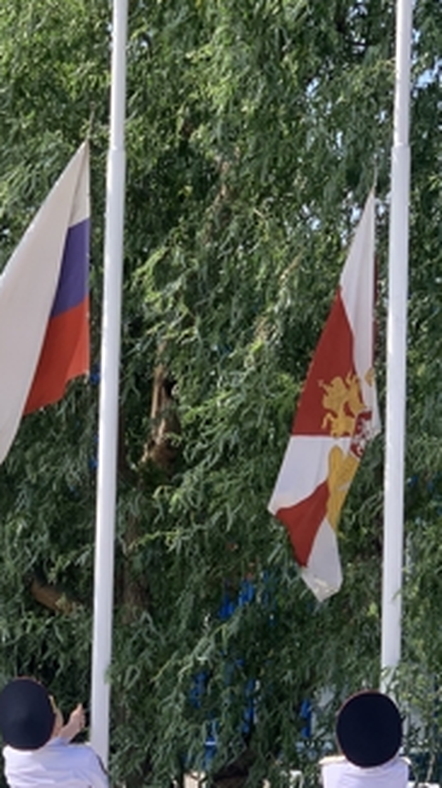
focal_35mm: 116
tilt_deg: +1.0
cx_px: 83
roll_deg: -1.7
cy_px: 520
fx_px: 2421
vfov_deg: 18.4
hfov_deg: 10.4
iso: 16
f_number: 2.4
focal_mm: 6
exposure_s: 1/558
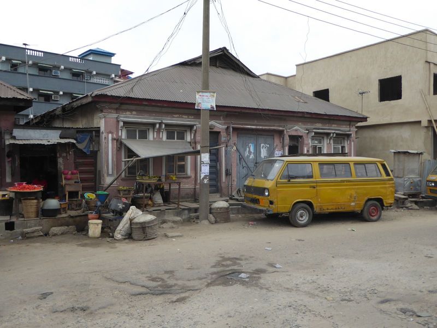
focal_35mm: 29
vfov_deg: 48.2
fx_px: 366
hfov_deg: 61.7
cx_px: 218
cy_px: 164
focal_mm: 5
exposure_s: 1/250
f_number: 3.5
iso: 80
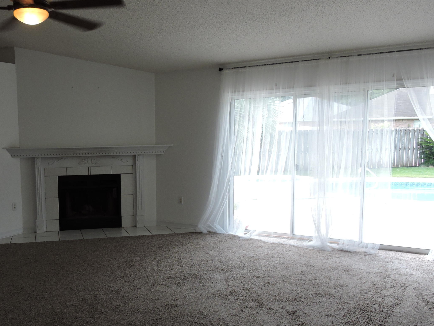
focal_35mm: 35
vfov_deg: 40.6
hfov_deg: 51.2
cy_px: 189
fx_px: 439
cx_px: 129
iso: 100
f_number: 3.3
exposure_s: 1/80
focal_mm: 4.3
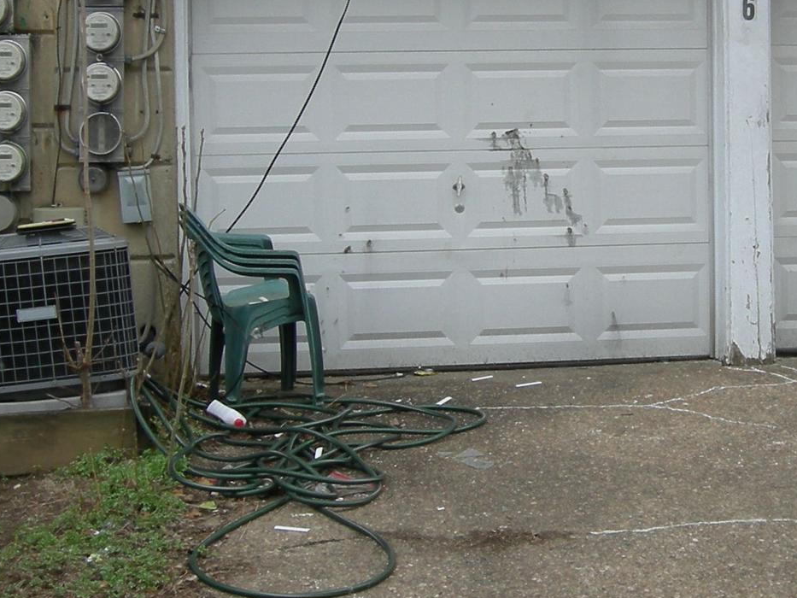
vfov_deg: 18.6
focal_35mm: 79
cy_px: 170
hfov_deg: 24.1
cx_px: 698
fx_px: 1819
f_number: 4.8
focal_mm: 7.5
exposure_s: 1/185
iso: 64
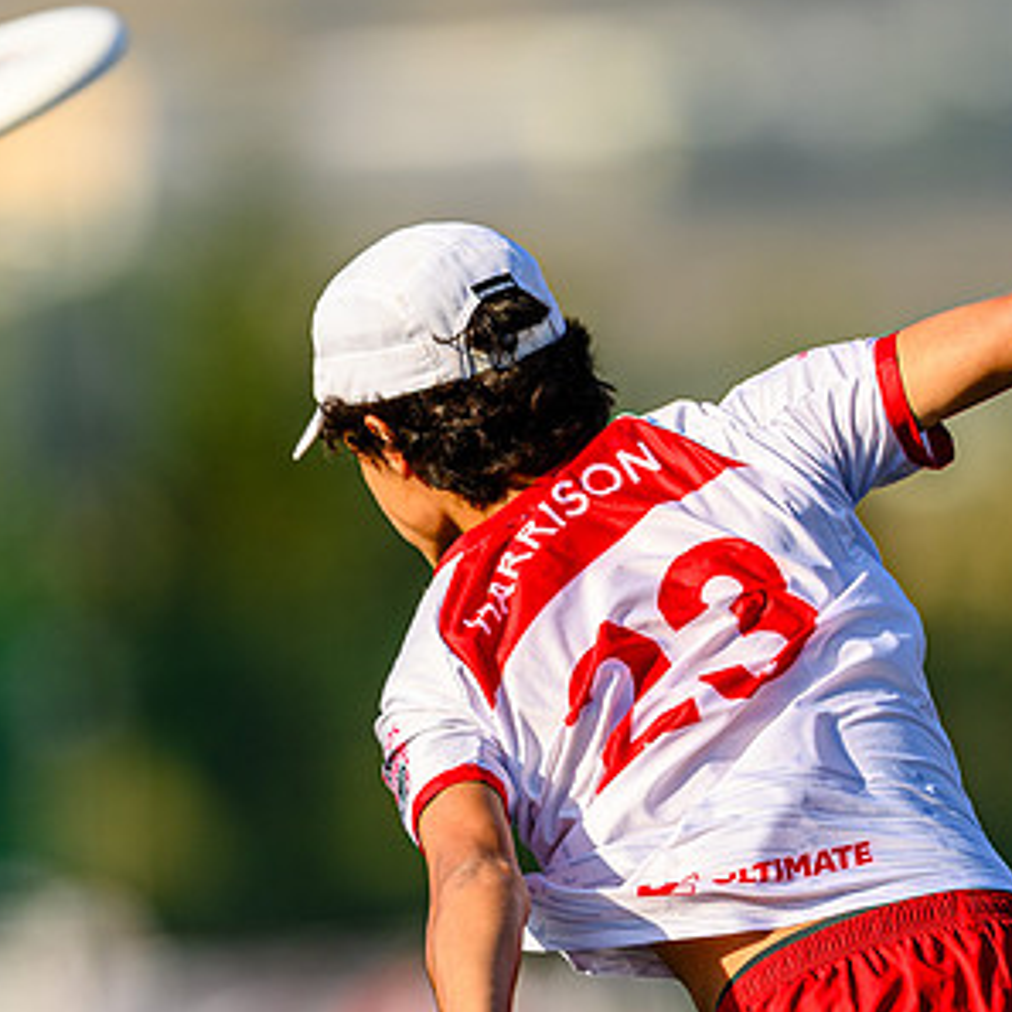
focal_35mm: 865
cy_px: 758
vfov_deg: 2.0
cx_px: 579
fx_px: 28610
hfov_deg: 2.0
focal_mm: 400
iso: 100
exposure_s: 1/1600
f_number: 3.2
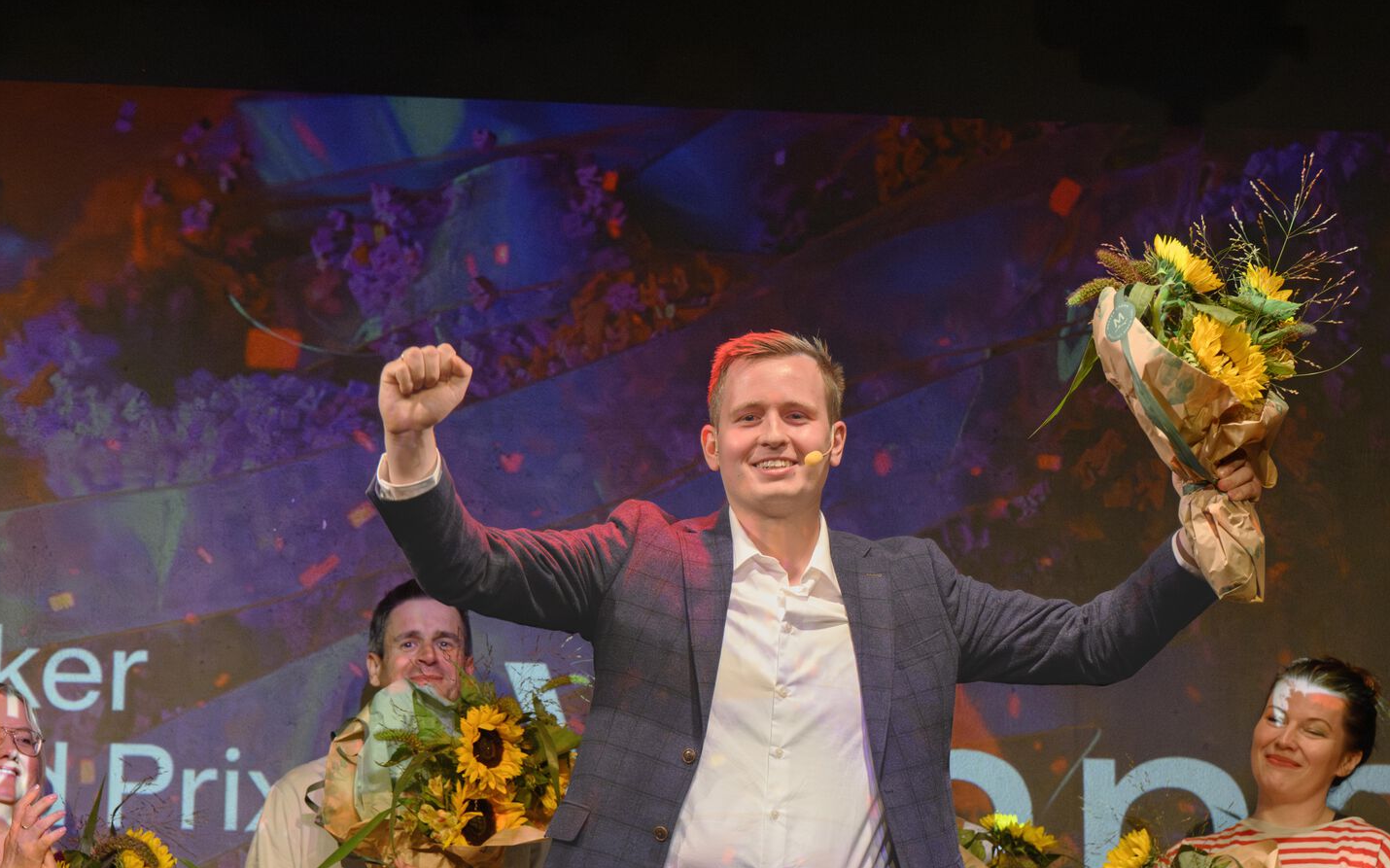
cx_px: 769
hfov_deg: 12.5
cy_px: 589
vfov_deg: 7.8
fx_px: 6325
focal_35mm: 167
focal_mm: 122
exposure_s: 1/320
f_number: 4
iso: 4000
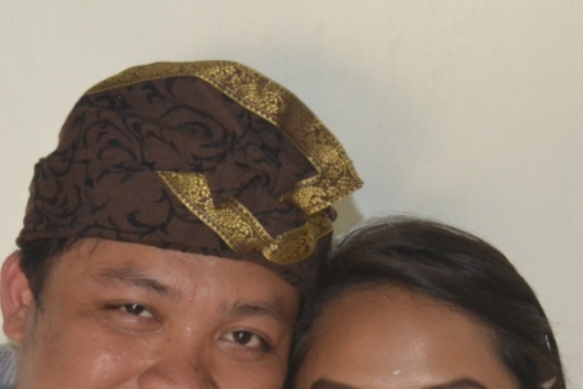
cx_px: 392
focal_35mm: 108
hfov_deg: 18.9
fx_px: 1750
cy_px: 364
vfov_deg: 12.6
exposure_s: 1/60
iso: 1600
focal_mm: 32
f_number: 4.8
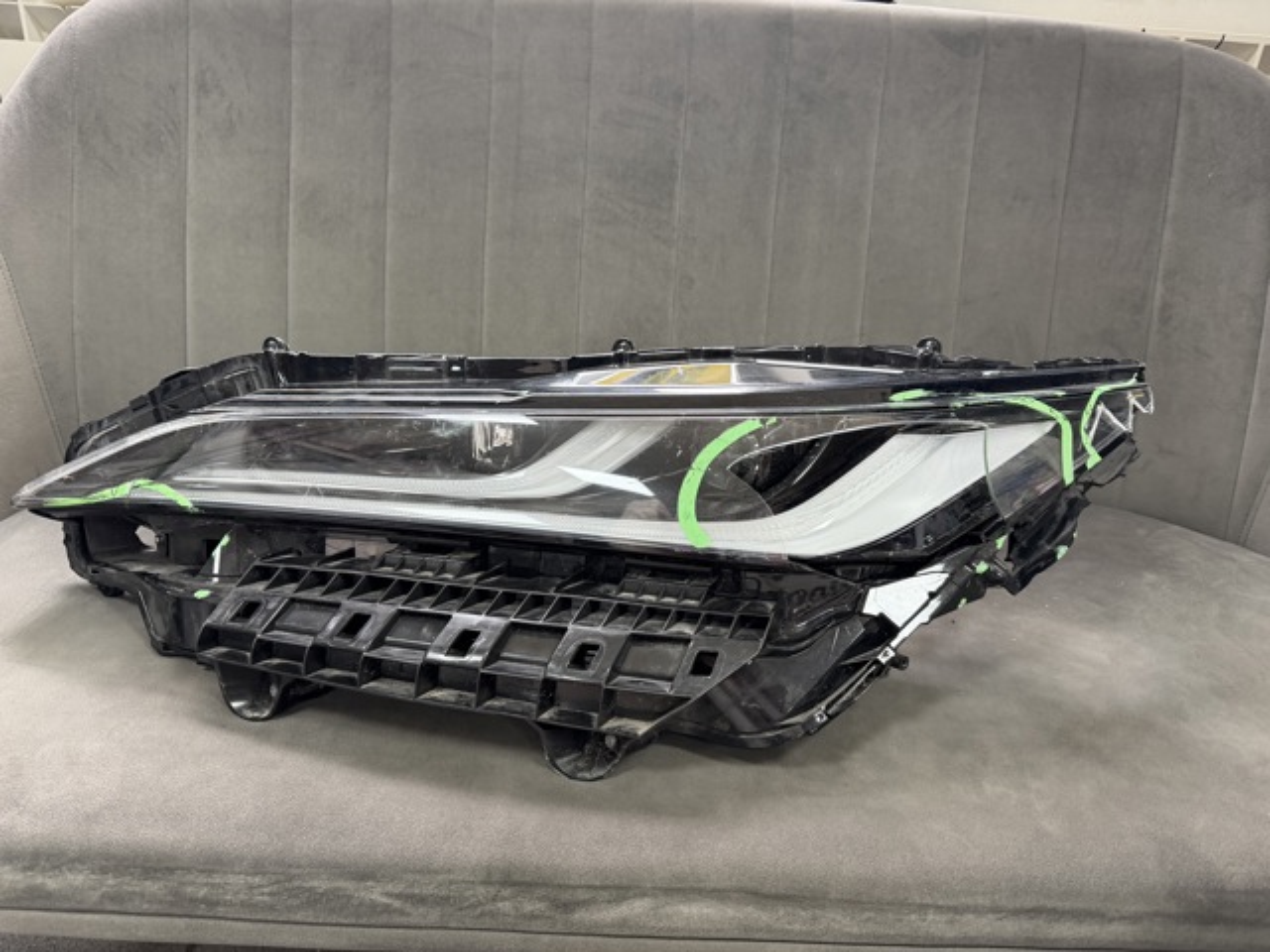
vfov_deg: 56.8
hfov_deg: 71.6
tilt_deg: -26.0
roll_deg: -4.7
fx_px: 881
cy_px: 476
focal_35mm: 24
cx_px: 635
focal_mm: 6.76
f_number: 1.78
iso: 250
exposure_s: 1/60
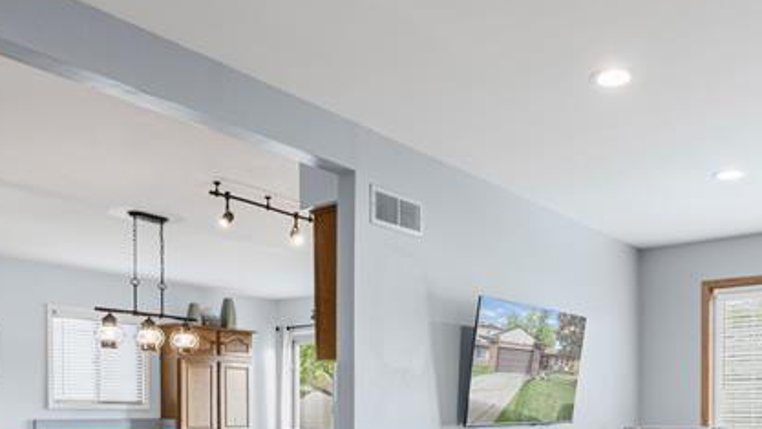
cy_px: 456
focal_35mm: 36
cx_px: 442
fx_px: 728
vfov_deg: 30.0
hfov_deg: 55.0
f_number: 10
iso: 500
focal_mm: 14
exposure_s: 1/8
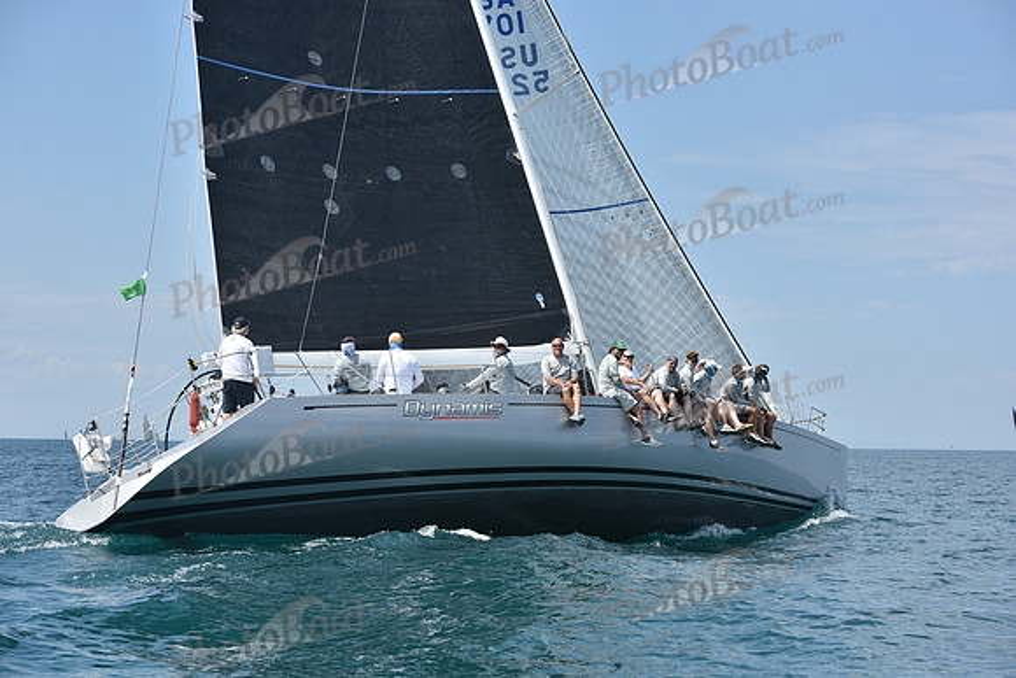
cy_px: 339
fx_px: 1976
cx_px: 508
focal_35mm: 70
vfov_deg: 19.5
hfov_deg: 28.8
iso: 250
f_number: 6.3
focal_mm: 70
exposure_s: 1/1250
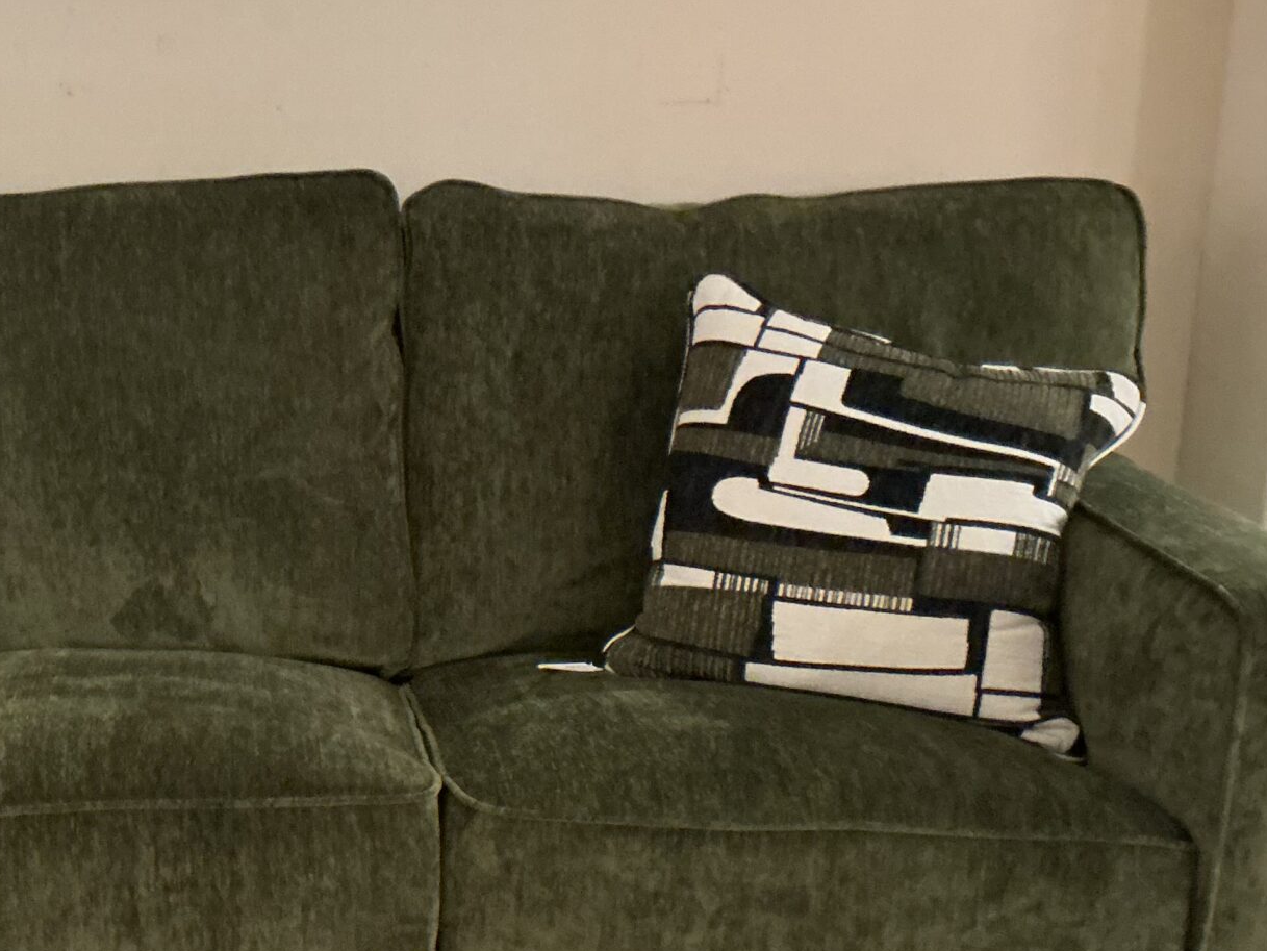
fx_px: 2233
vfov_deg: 23.7
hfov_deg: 30.2
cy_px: 731
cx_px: 106
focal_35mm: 61
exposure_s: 1/30
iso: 400
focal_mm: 3
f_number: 1.8
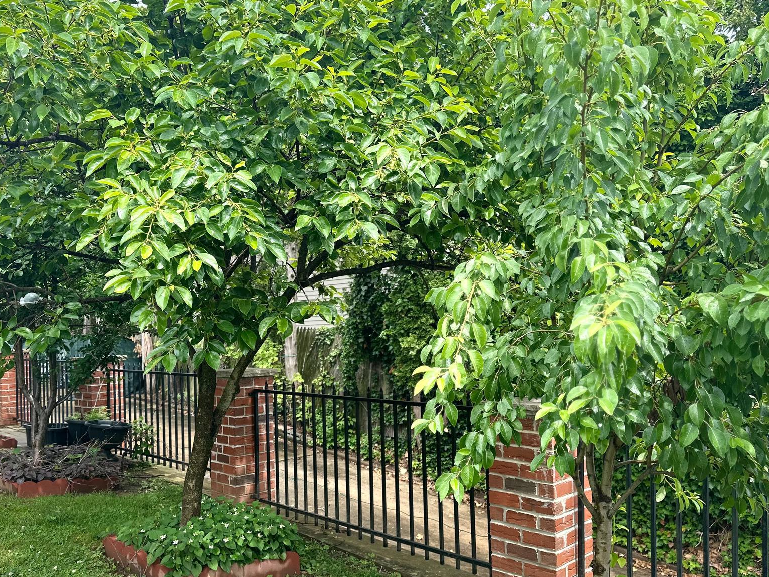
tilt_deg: +1.3
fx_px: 711
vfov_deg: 44.1
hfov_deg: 56.7
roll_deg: +1.2
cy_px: 321
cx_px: 337
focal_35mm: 32
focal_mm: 6.86
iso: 80
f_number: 1.78
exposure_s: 1/1304
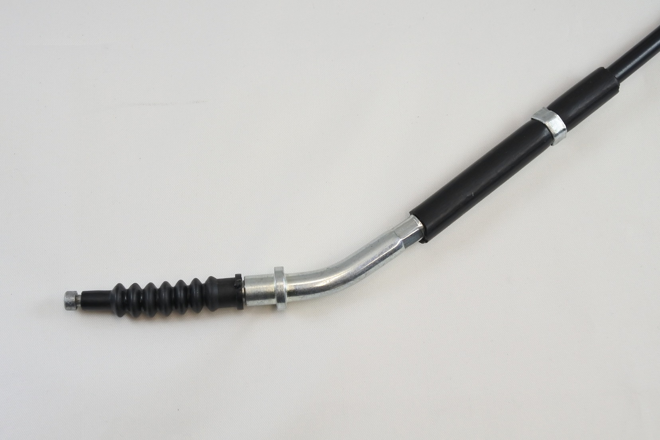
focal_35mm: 51
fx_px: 935
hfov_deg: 38.9
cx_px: 330
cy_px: 220
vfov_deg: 26.5
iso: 400
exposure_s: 1/160
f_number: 4.5
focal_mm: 18.9
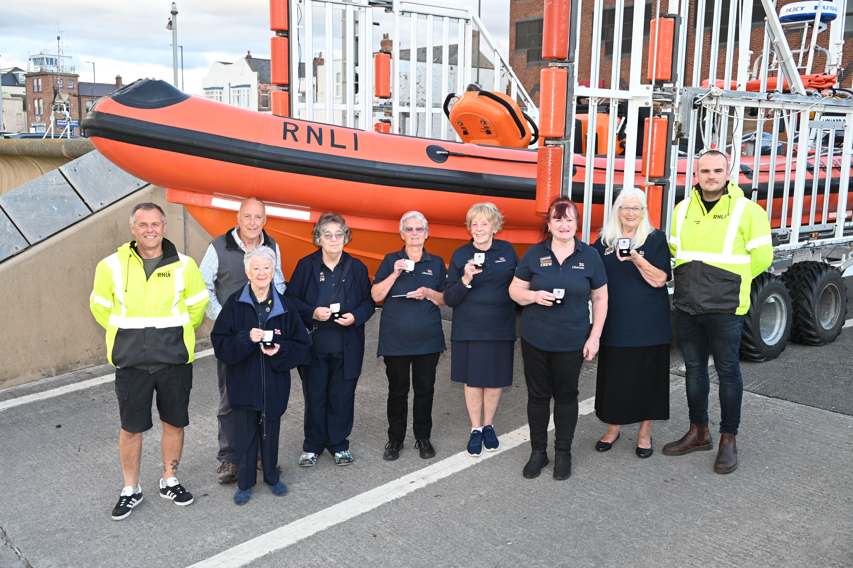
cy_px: 284
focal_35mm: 37
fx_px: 876
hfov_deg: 51.9
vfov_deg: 35.9
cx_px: 426
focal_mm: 37
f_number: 5
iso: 200
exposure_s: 1/80
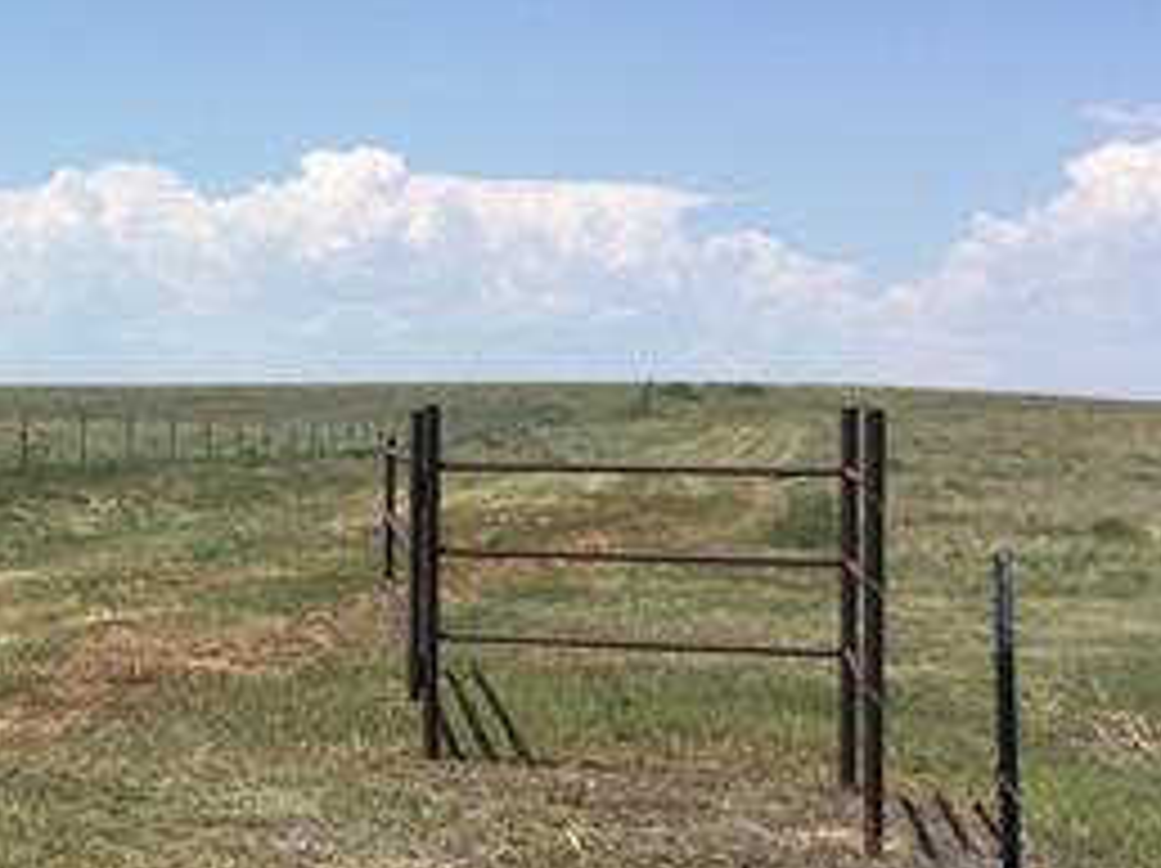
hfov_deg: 24.5
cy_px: 459
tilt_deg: +1.5
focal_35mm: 72
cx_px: -238
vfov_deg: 20.4
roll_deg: -1.5
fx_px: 2413
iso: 32
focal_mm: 4.15
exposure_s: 1/2326
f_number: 2.2
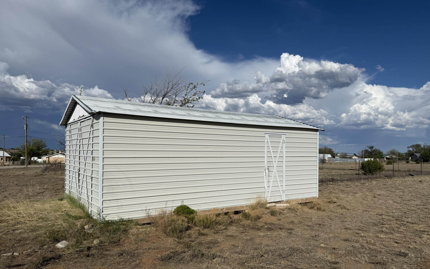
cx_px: 213
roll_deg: -0.8
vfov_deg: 47.5
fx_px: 305
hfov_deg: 70.4
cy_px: 148
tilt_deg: +0.6
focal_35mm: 26
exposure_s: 1/14286
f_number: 1.78
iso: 64
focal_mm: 6.76
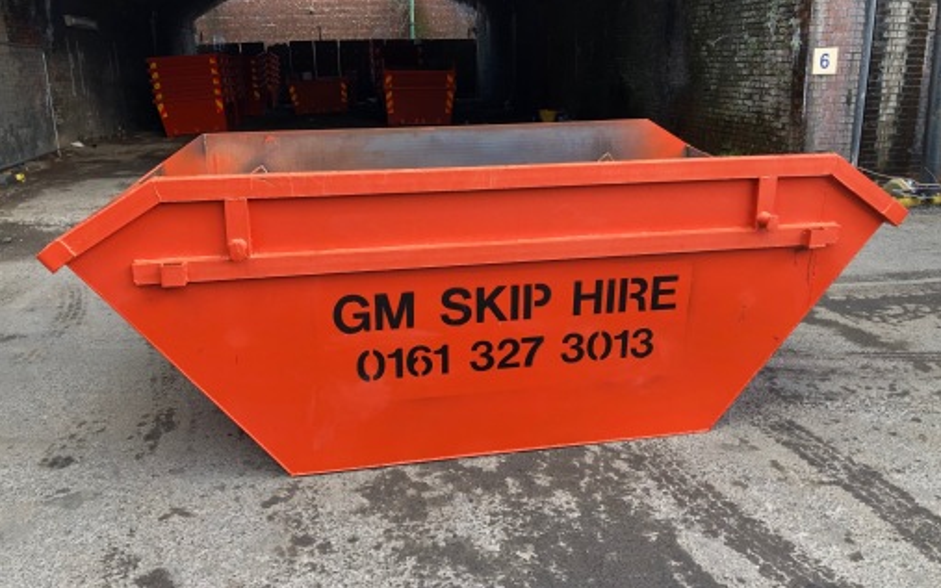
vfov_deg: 41.8
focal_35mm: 30
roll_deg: +3.1
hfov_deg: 62.9
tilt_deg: -14.8
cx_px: 473
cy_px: 263
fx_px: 769
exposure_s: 1/120
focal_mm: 3.99
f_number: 1.8
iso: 25
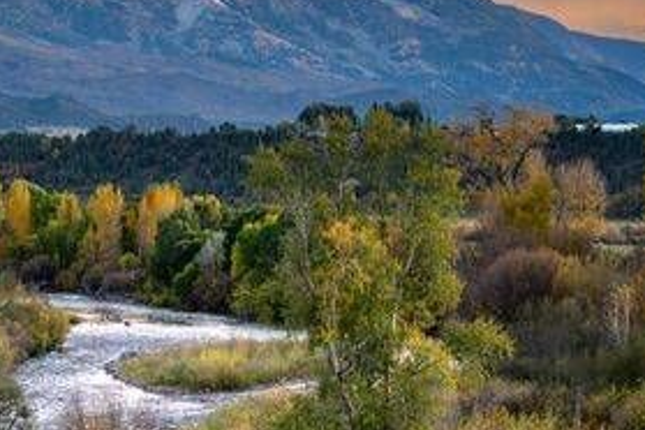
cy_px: 81
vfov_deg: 8.3
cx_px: 112
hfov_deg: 12.3
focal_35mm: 166
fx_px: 2974
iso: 31
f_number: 11
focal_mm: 68
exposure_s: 1/4
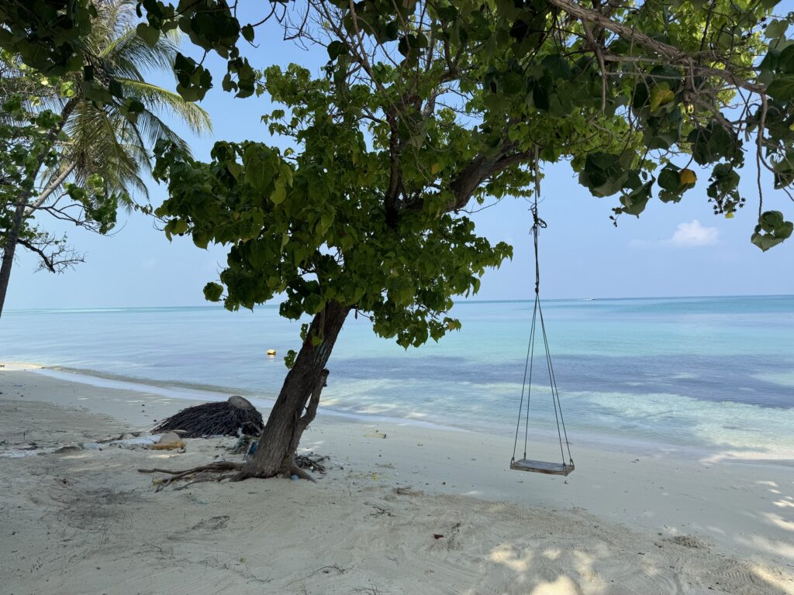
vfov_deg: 56.8
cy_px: 298
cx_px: 397
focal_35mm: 24
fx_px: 550
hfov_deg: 71.6
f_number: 1.78
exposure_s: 1/3597
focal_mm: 6.76
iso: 80
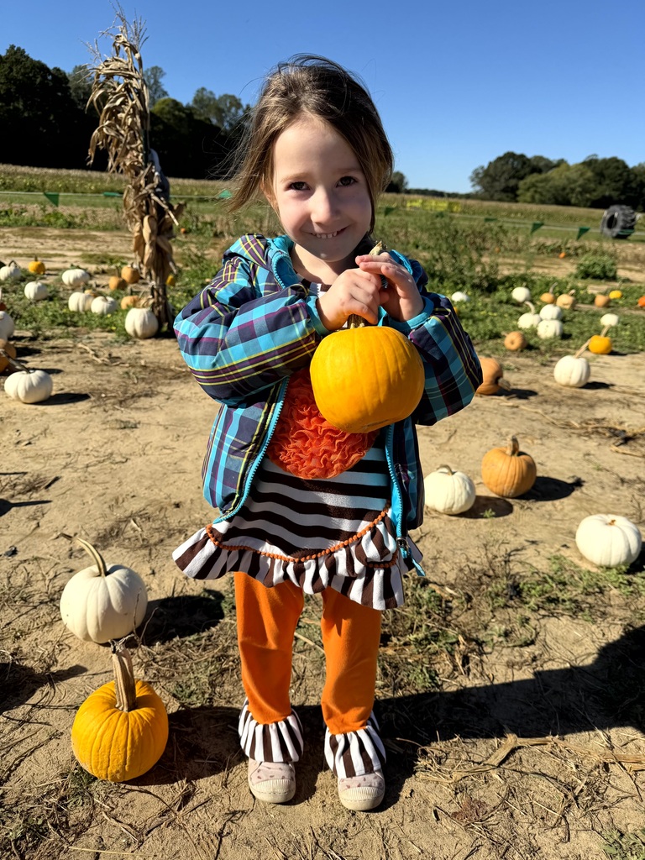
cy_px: 430
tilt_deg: -18.5
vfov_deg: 71.6
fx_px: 596
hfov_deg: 56.8
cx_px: 322
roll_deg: -4.7
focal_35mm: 24
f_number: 1.78
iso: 80
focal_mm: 6.76
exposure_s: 1/5714
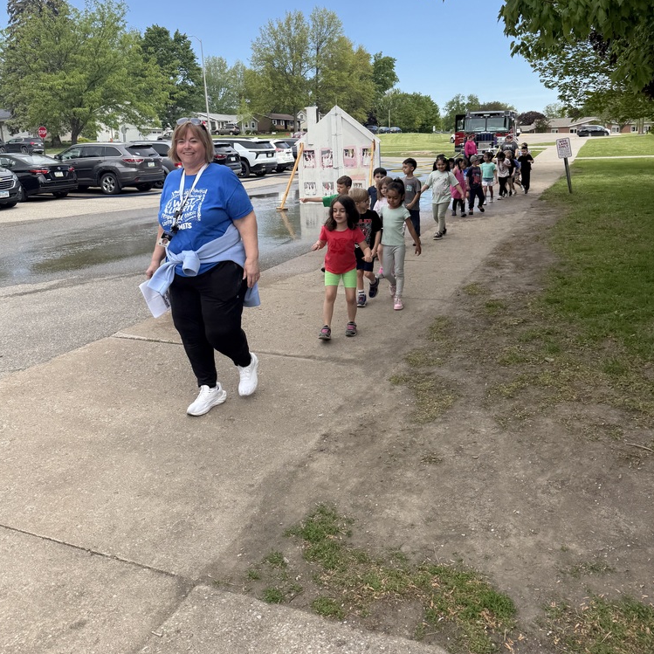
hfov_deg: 55.6
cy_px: 259
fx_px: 620
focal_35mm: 29
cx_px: 331
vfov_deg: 55.2
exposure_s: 1/2611
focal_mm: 6.76
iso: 80
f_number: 1.78
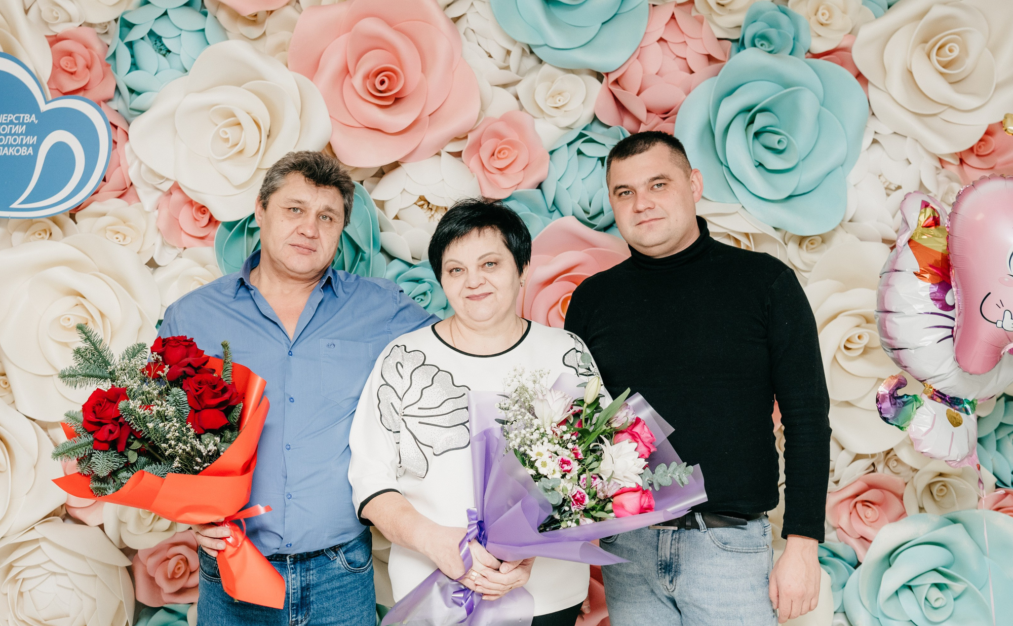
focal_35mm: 53
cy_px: 264
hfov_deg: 38.2
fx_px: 1458
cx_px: 418
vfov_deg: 24.2
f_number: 4
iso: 250
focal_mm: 38
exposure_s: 1/160
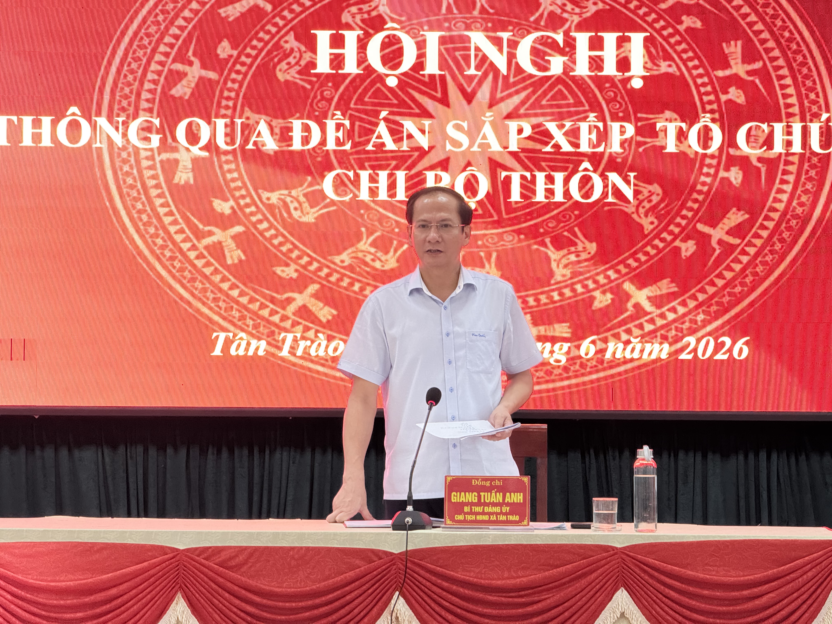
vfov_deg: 12.3
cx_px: 416
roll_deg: -0.3
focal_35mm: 120
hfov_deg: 16.4
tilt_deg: +2.3
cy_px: 312
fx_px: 2884
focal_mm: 15.66
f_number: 2.8
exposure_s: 1/50
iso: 400
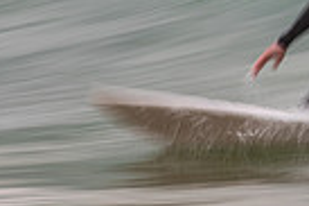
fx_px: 18192
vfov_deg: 0.6
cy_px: -89
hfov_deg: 1.0
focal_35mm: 2122
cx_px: 374
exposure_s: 1/20
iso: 64
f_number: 16
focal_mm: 500
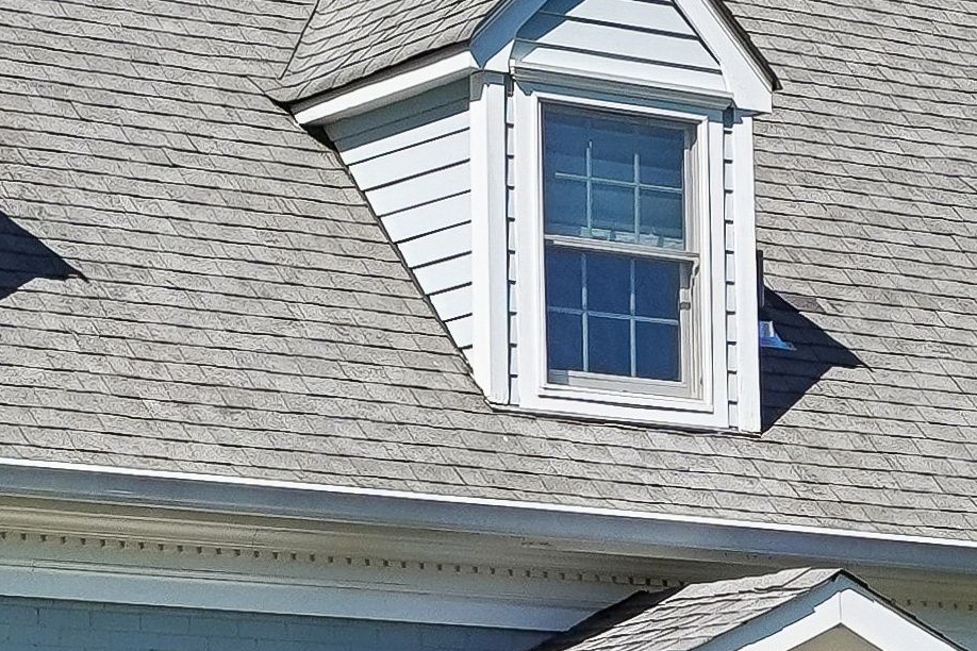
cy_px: 1129
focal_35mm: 196
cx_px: 1245
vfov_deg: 6.9
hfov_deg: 10.3
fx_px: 5319
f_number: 8
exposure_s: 1/800
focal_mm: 30
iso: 400
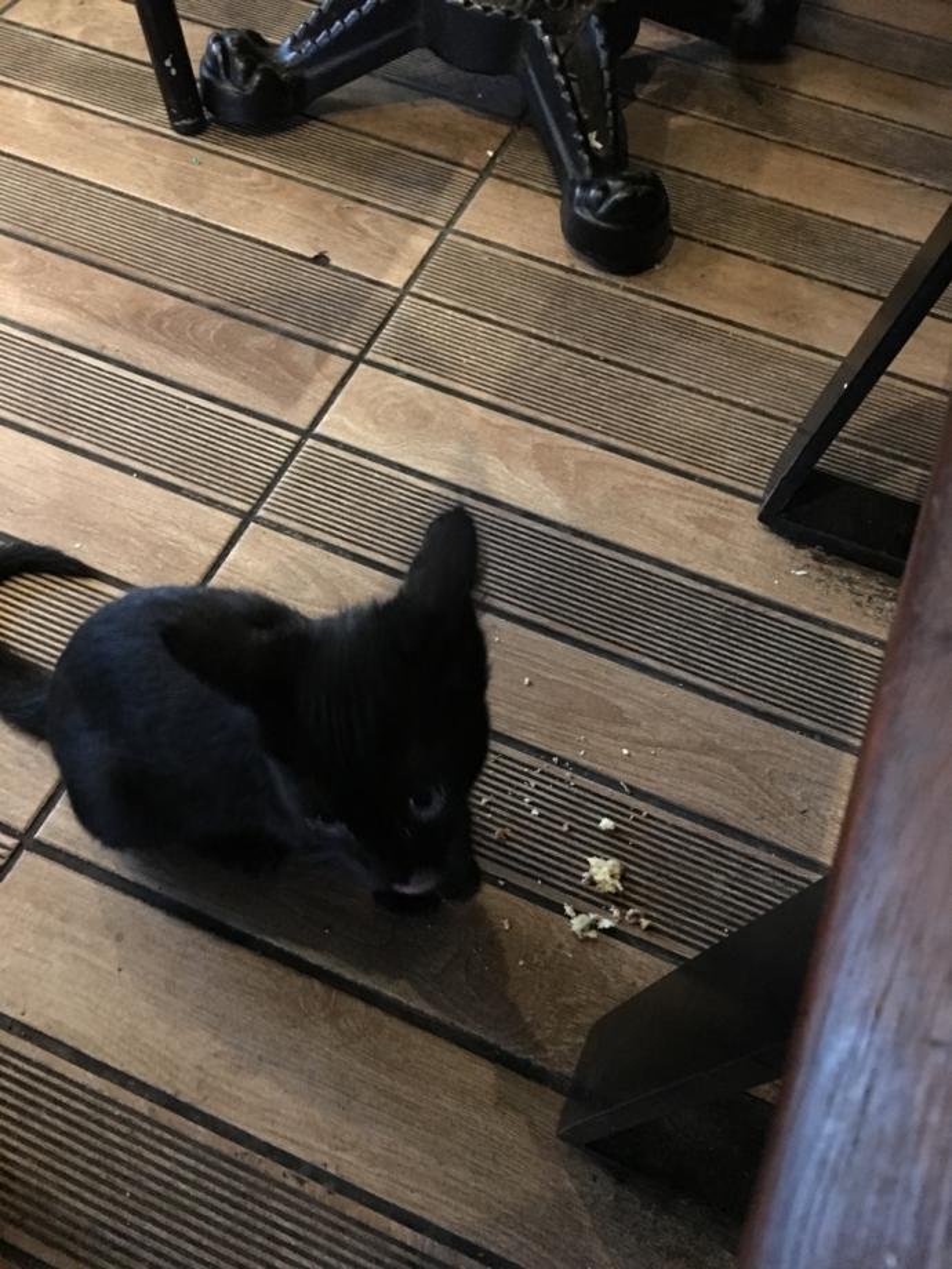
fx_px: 1063
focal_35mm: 29
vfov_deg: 61.7
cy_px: 634
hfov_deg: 48.2
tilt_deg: -56.6
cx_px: 476
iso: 250
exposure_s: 1/4
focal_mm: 4.15
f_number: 2.2
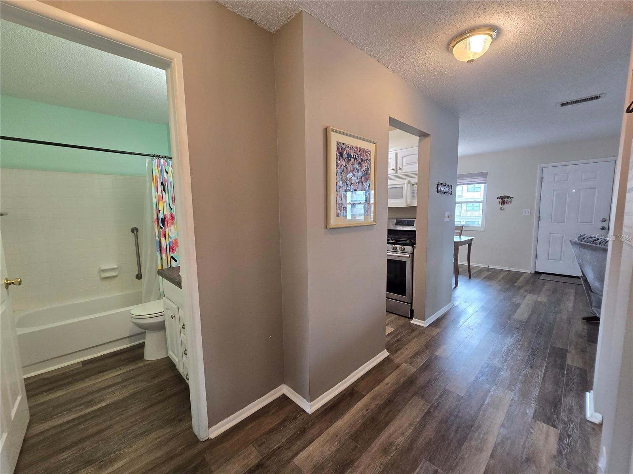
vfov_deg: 89.9
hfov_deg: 106.2
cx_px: 316
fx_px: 238
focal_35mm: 13
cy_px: 237
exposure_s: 1/60
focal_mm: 2.2
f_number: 2.2
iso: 200
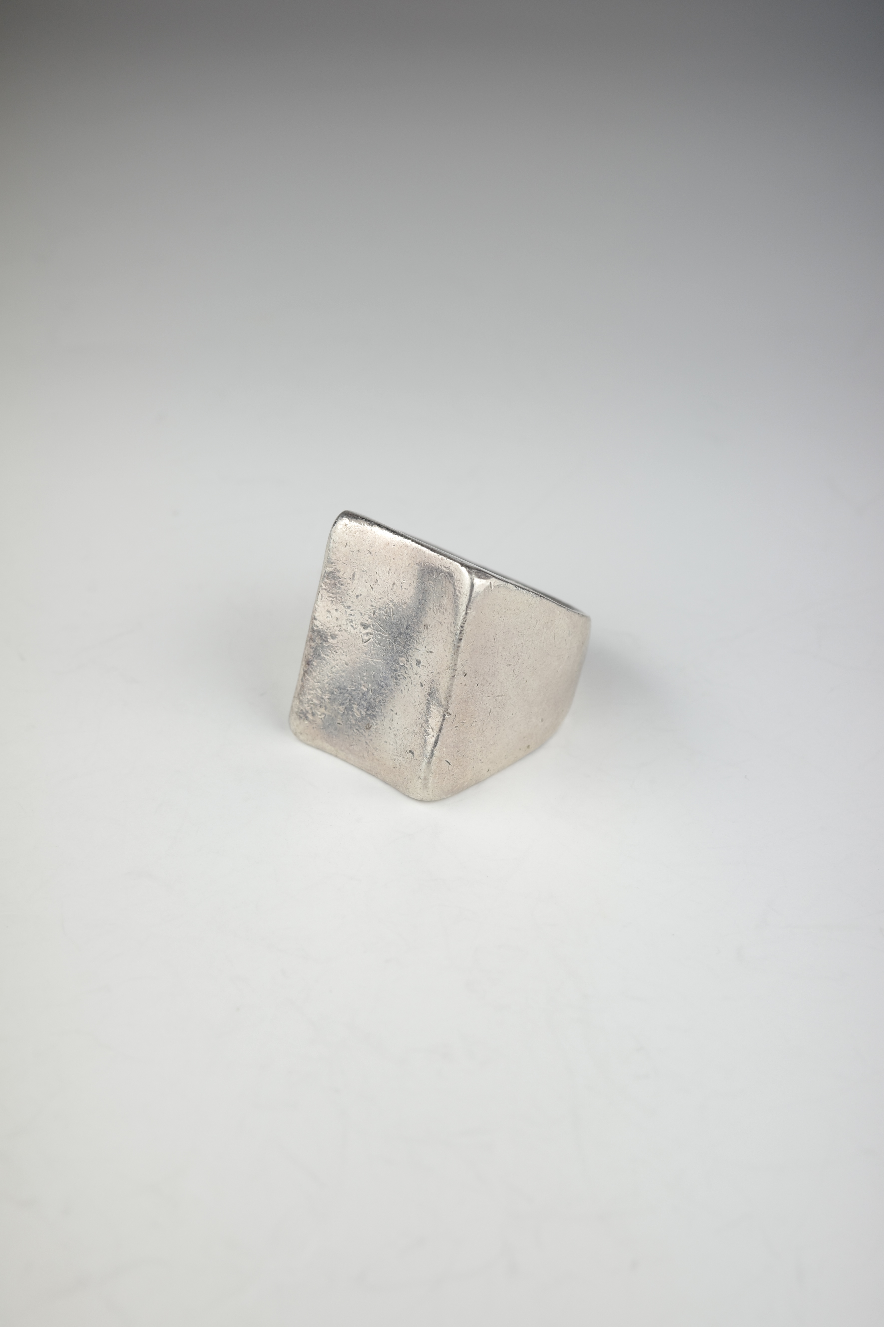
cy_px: 664
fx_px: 1473
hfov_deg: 33.4
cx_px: 442
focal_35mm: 40
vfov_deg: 48.5
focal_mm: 26
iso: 100
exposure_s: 1/50
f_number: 6.3
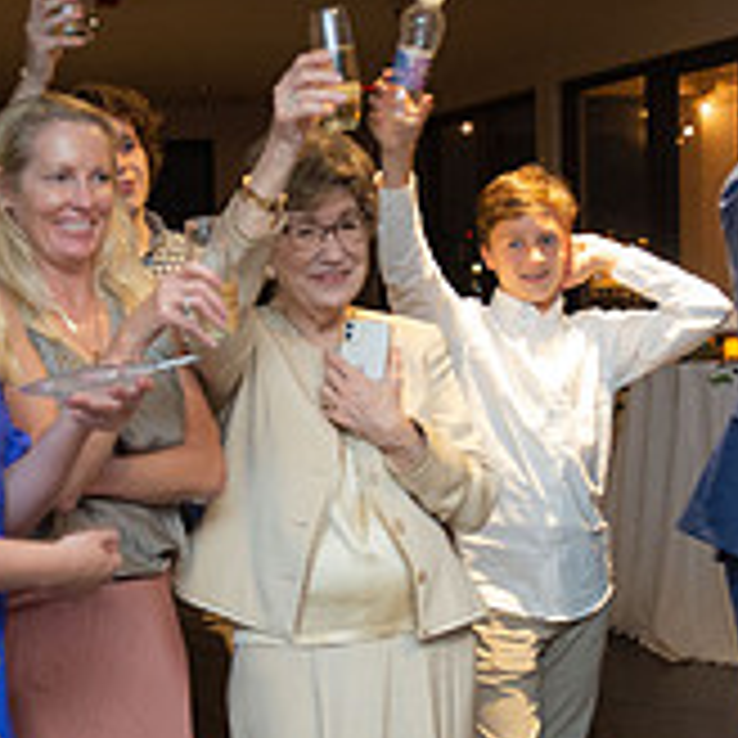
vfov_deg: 21.4
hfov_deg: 21.3
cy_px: 425
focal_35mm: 81
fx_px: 1954
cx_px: 251
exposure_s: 1/60
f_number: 2.8
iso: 1600
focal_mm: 24
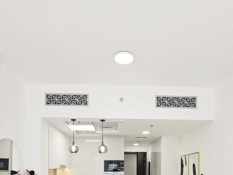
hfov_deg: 65.2
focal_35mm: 27
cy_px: 168
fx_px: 182
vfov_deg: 44.9
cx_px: 126
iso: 64
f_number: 2.2
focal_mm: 2.2
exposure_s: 1/100
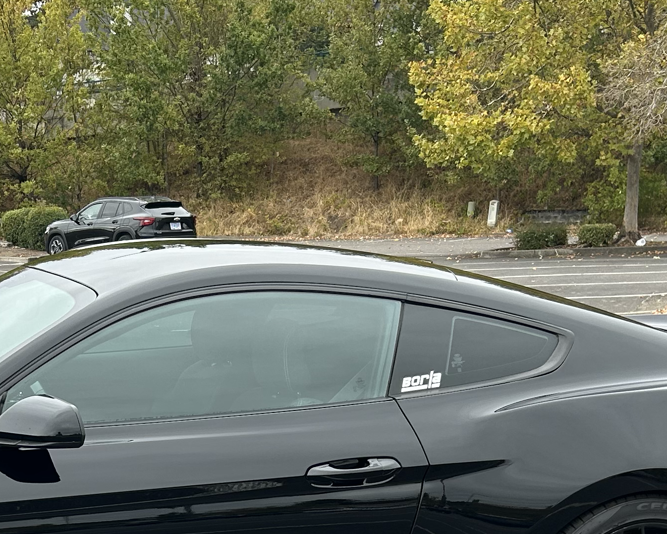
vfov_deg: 19.2
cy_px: 614
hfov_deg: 24.6
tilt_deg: -14.0
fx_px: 1500
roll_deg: +1.2
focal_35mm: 76
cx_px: 121
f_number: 1.5
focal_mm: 5.7
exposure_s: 1/256
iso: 40
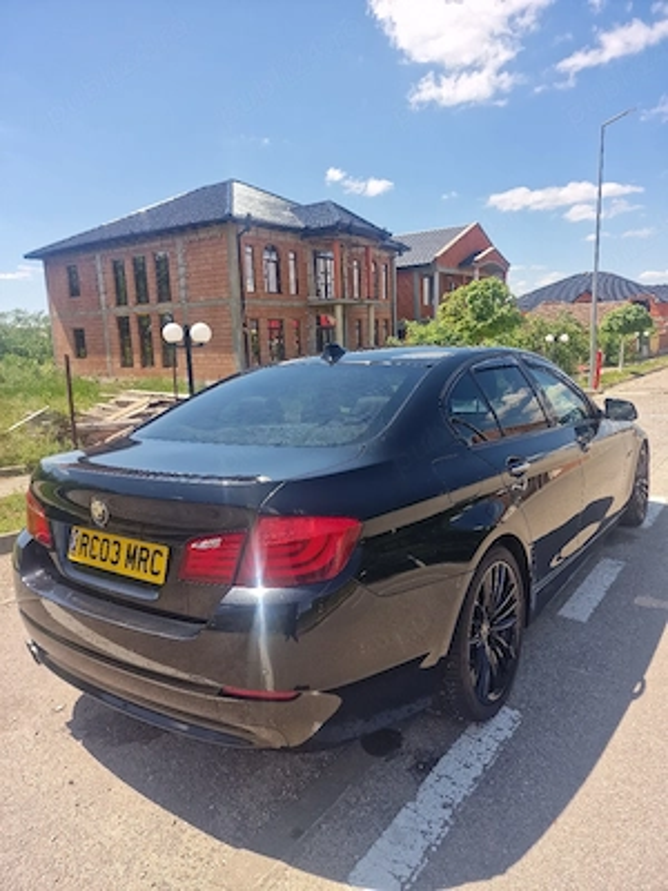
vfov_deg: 73.9
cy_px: 446
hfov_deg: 58.9
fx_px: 592
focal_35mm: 23
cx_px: 334
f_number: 1.8
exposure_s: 1/714
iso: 50
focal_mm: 6.4
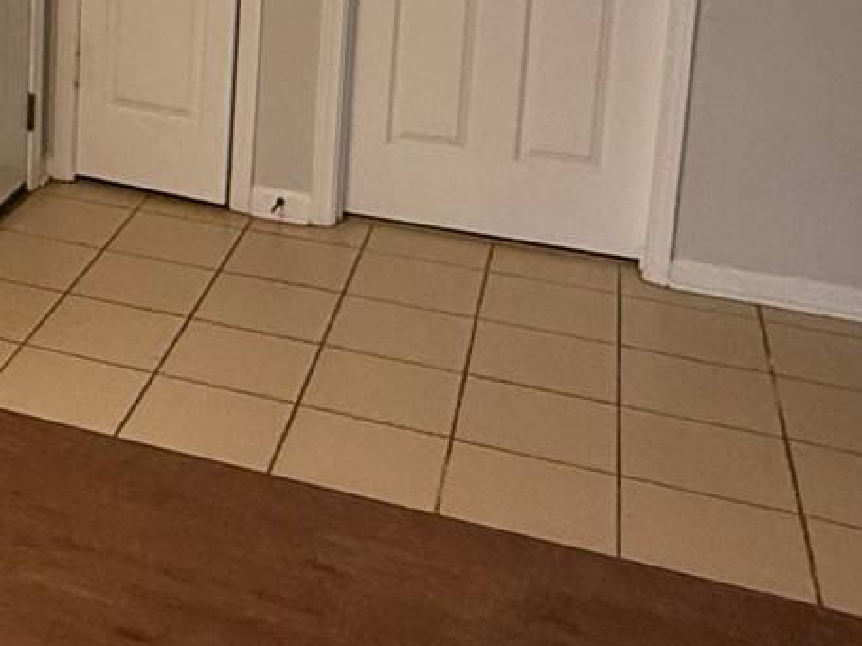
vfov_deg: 21.6
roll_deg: -1.3
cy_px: -131
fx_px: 1568
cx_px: -121
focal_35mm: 63
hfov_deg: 27.7
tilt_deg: -8.4
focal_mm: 2.22
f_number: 2.2
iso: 400
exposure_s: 1/120
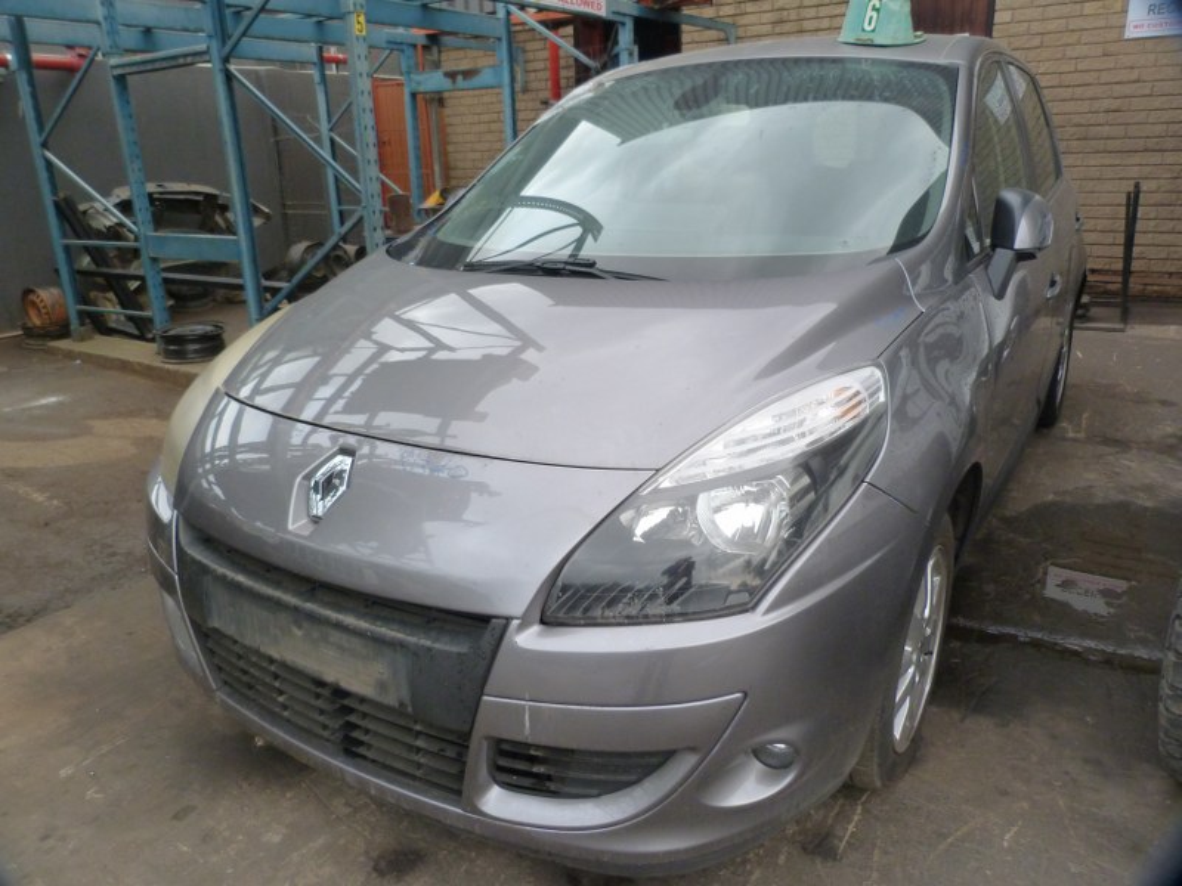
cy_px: 443
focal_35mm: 25
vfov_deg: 54.9
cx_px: 591
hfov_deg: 69.4
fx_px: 854
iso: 250
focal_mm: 4.5
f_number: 2.8
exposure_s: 1/60
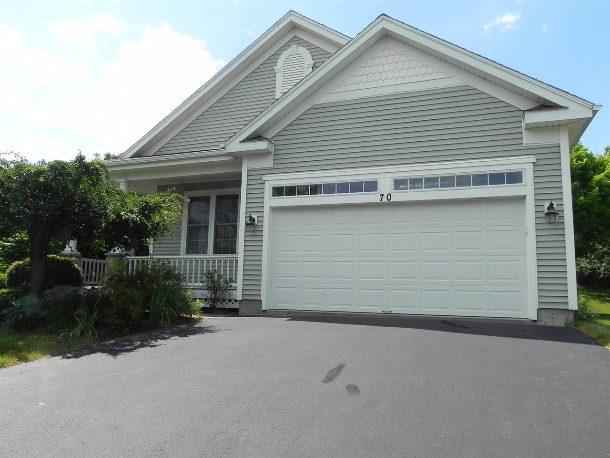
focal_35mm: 26
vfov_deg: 53.1
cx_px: 305
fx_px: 458
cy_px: 229
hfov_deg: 67.3
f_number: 7.1
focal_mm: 4.6
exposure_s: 1/363
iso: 160
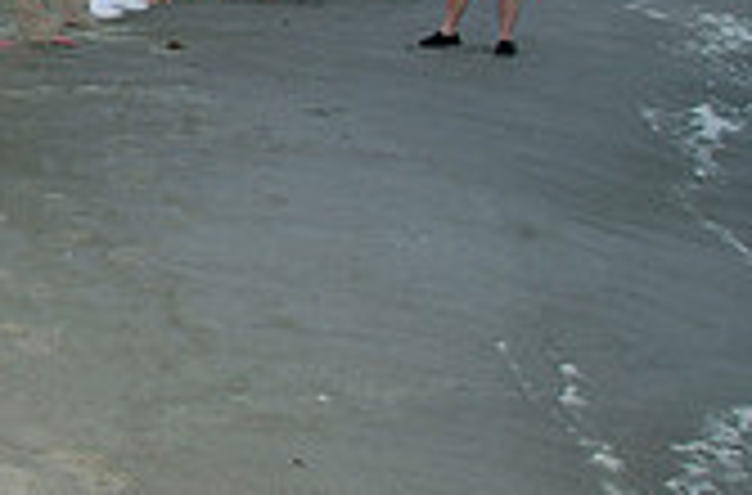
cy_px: -68
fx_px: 1956
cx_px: -459
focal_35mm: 94
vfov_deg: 14.1
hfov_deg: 18.6
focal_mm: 18
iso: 100
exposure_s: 1/100
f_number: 5.6
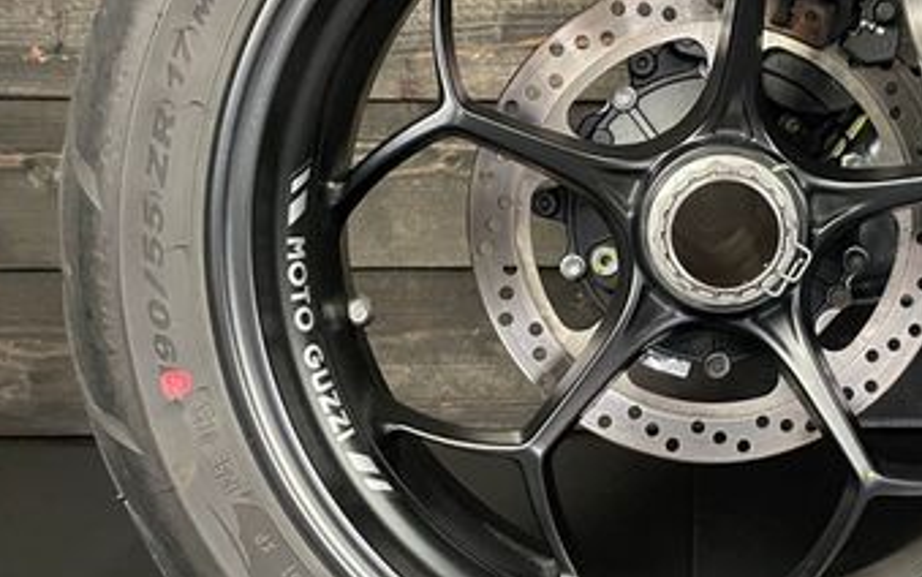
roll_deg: +0.2
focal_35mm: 52
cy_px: 210
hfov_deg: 37.7
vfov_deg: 24.8
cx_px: 715
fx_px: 1307
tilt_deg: -6.5
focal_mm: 4.2
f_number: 1.6
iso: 400
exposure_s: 1/33
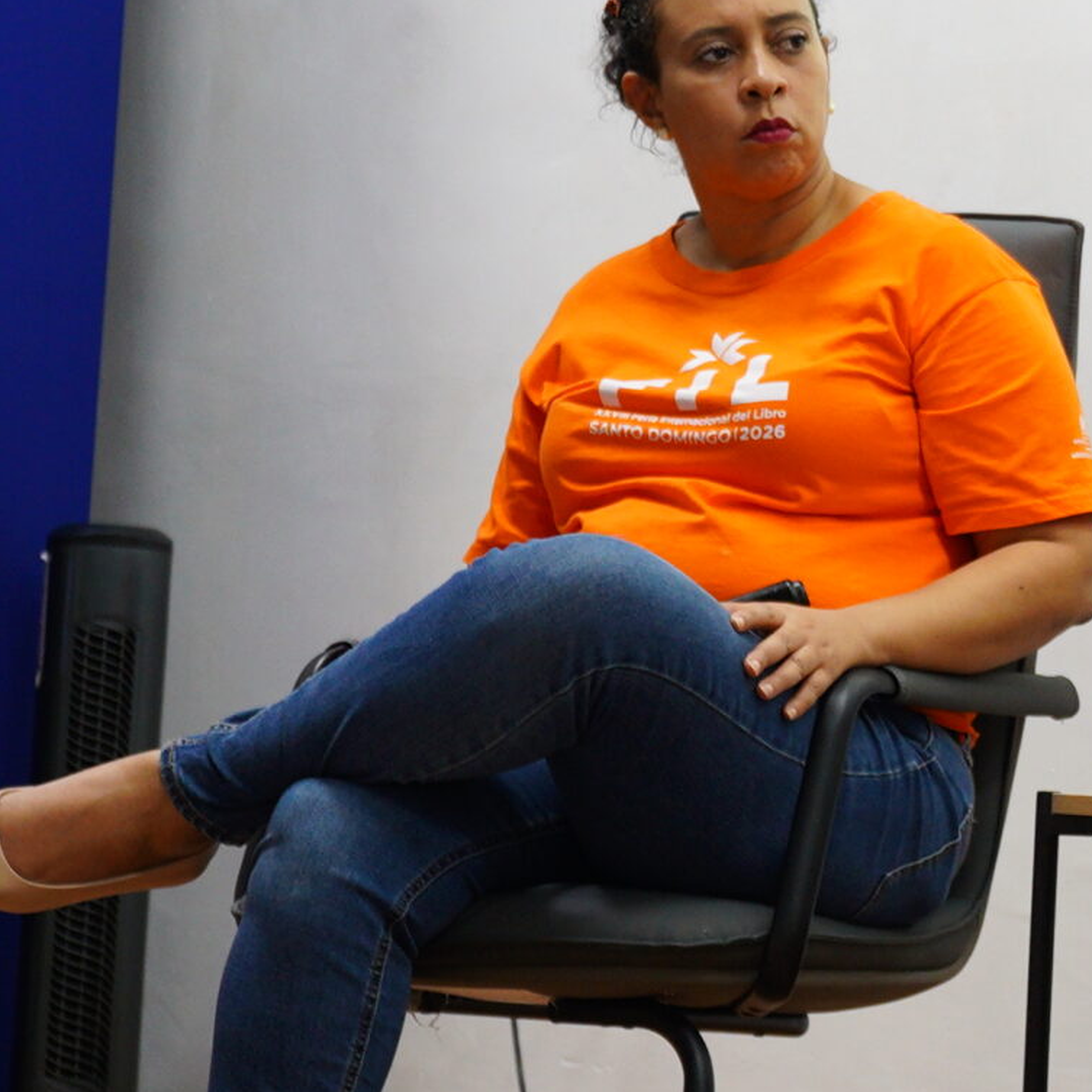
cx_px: 1739
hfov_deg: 10.7
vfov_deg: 11.2
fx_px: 5568
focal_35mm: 156
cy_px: 410
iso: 640
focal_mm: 36
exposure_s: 1/60
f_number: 2.8
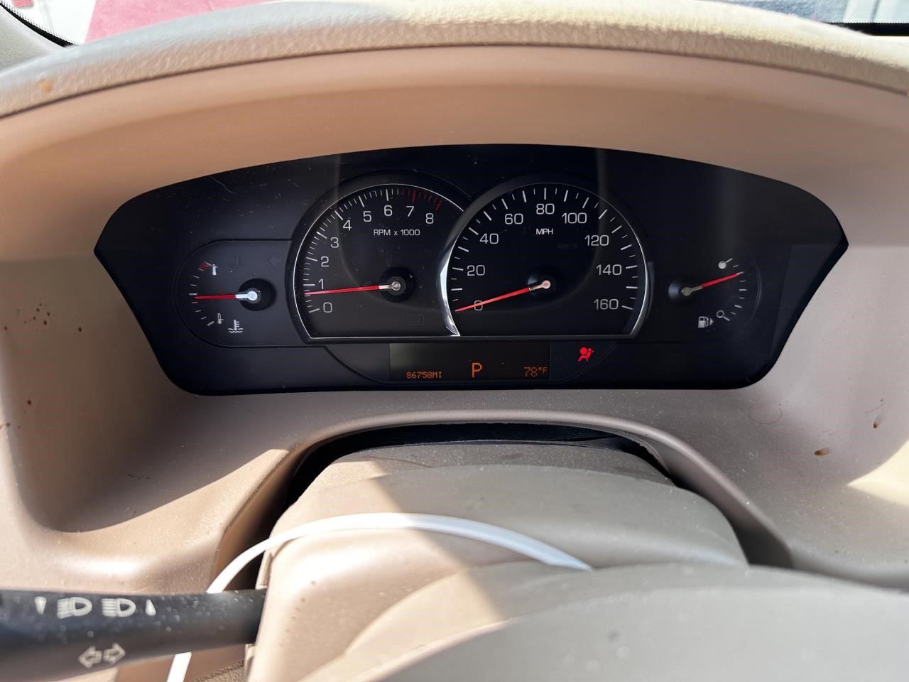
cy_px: 341
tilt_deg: -26.4
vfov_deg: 56.8
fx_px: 630
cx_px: 454
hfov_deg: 71.6
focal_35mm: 24
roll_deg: -2.8
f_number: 1.78
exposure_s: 1/223
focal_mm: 6.86
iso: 80
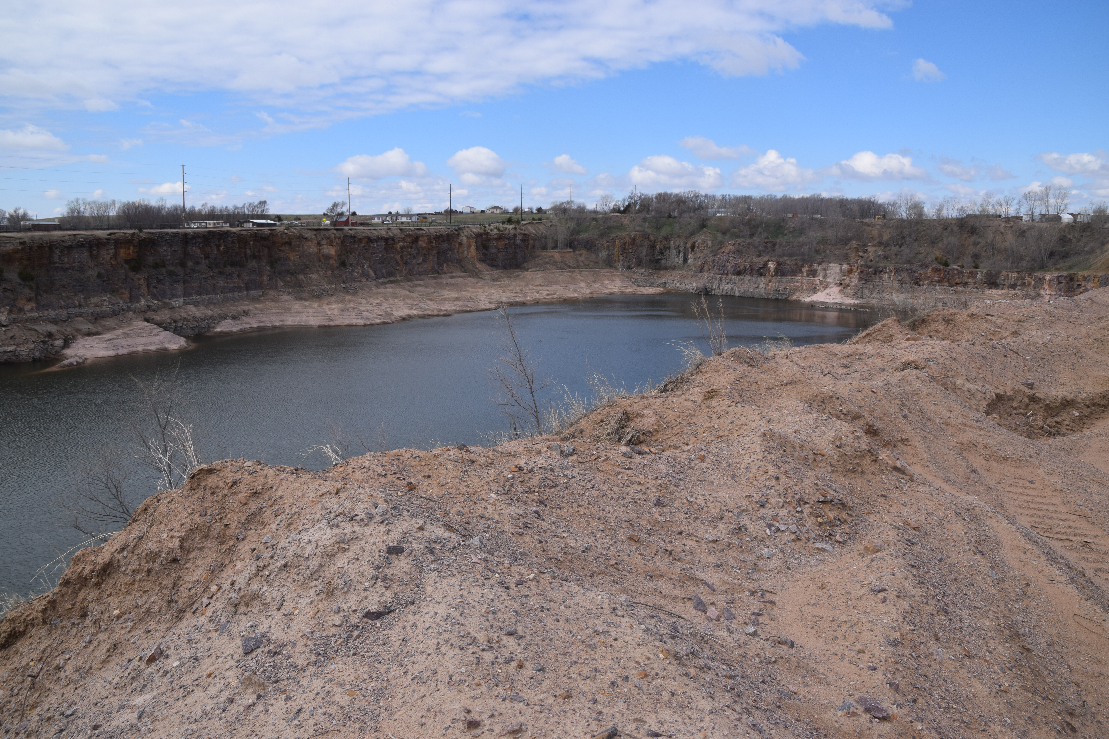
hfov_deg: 28.1
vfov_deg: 18.9
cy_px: 370
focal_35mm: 72
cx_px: 554
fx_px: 2218
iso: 200
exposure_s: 1/500
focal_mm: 48
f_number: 11
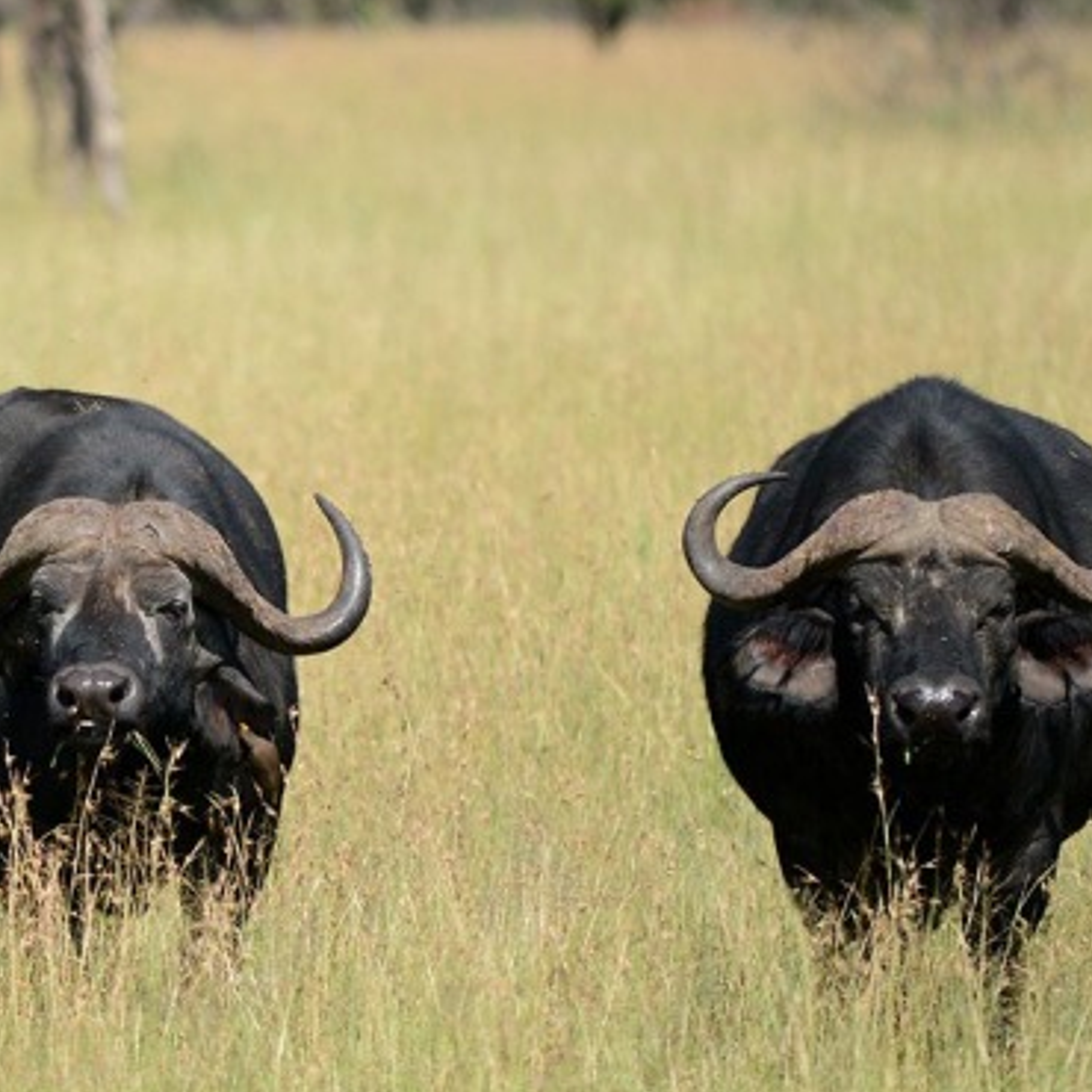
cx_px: 490
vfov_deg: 6.0
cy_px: 524
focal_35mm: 294
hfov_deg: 6.0
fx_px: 10493
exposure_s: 1/5000
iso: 400
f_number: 2.8
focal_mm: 200
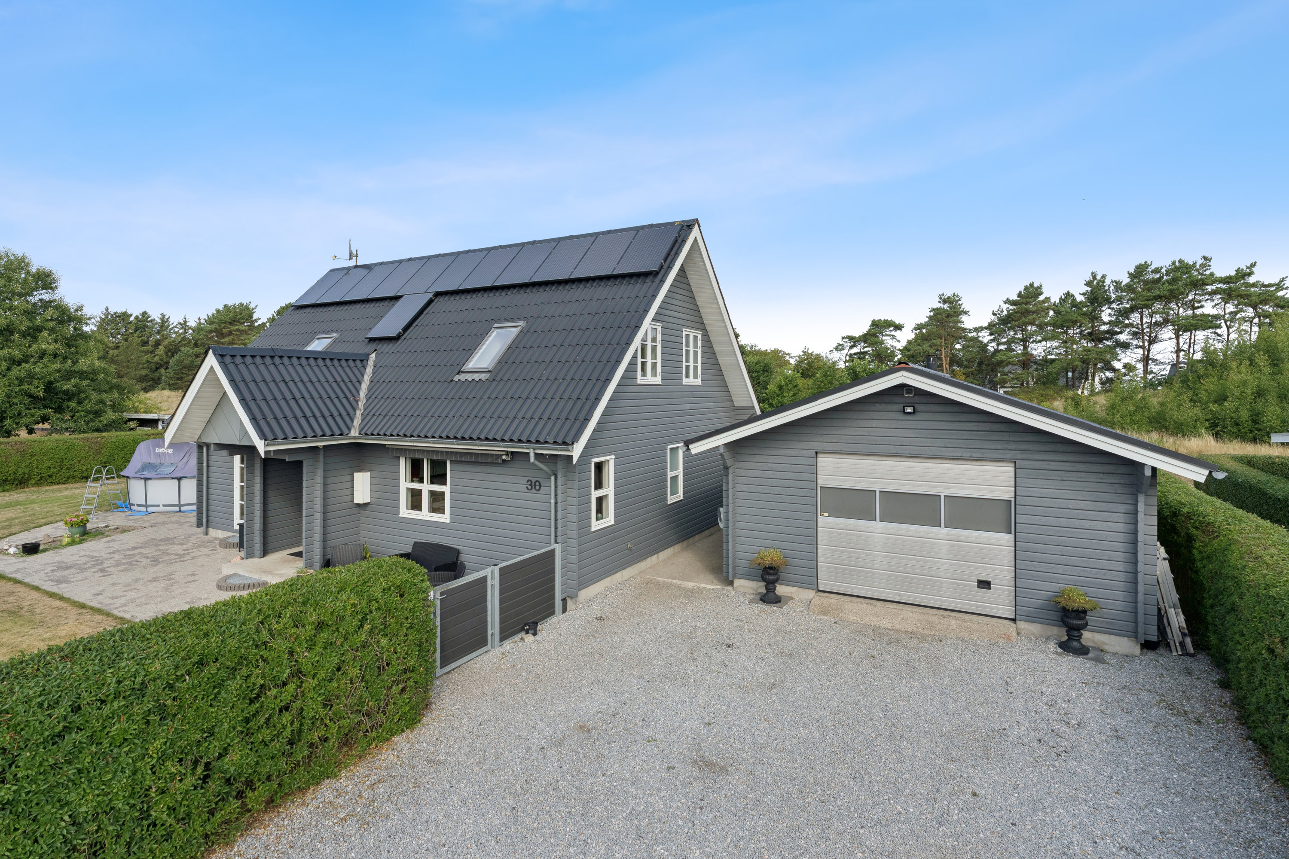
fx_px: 609
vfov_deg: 70.4
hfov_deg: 93.3
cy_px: 430
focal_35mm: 17
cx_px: 644
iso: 125
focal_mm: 17
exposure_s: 1/800
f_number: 5.6
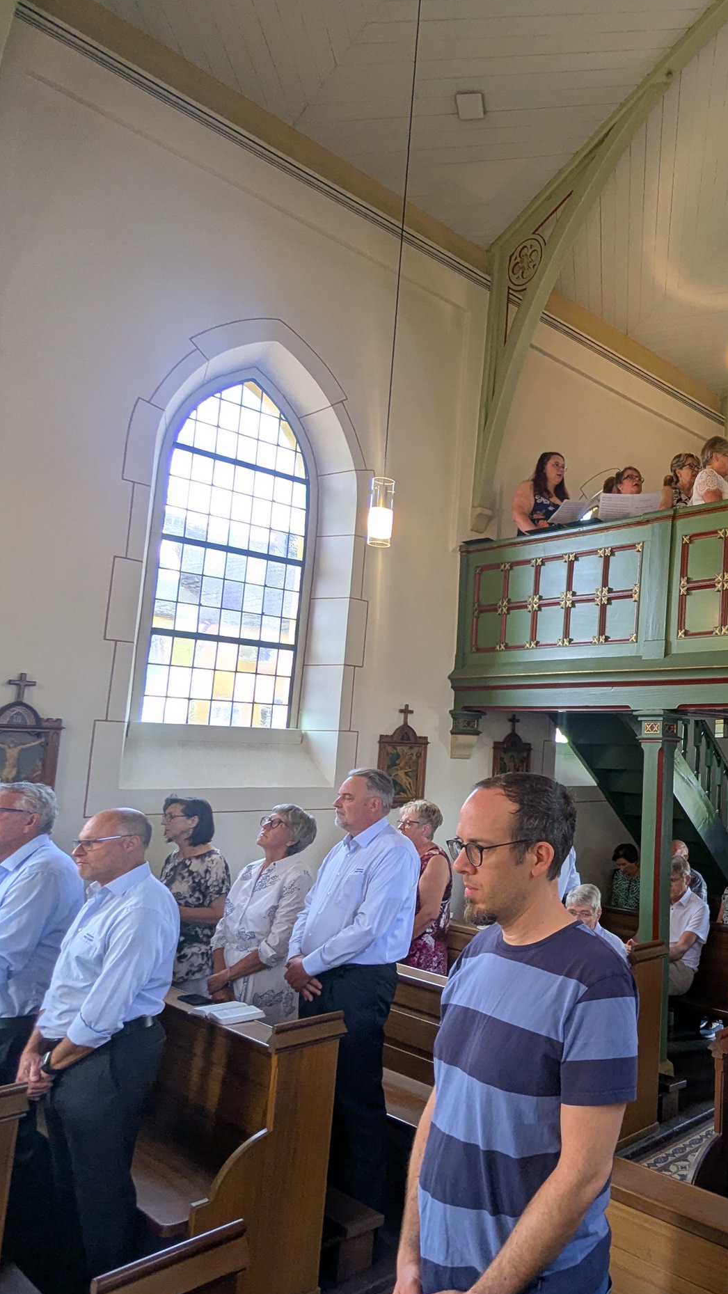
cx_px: 723
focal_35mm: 24
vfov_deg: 76.3
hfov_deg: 41.6
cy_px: 658
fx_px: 823
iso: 47
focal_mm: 2.35
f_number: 2.2
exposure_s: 1/25
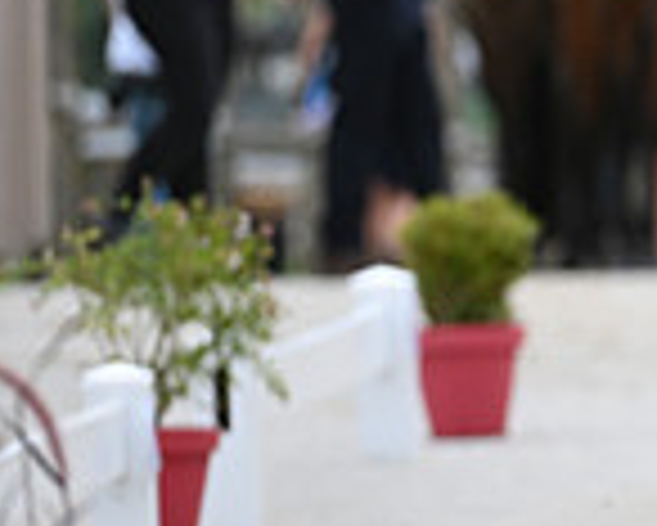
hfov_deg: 1.6
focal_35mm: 1228
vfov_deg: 1.3
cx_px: 1292
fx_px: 23894
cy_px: 119
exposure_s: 1/1600
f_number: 5.6
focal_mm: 330
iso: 500
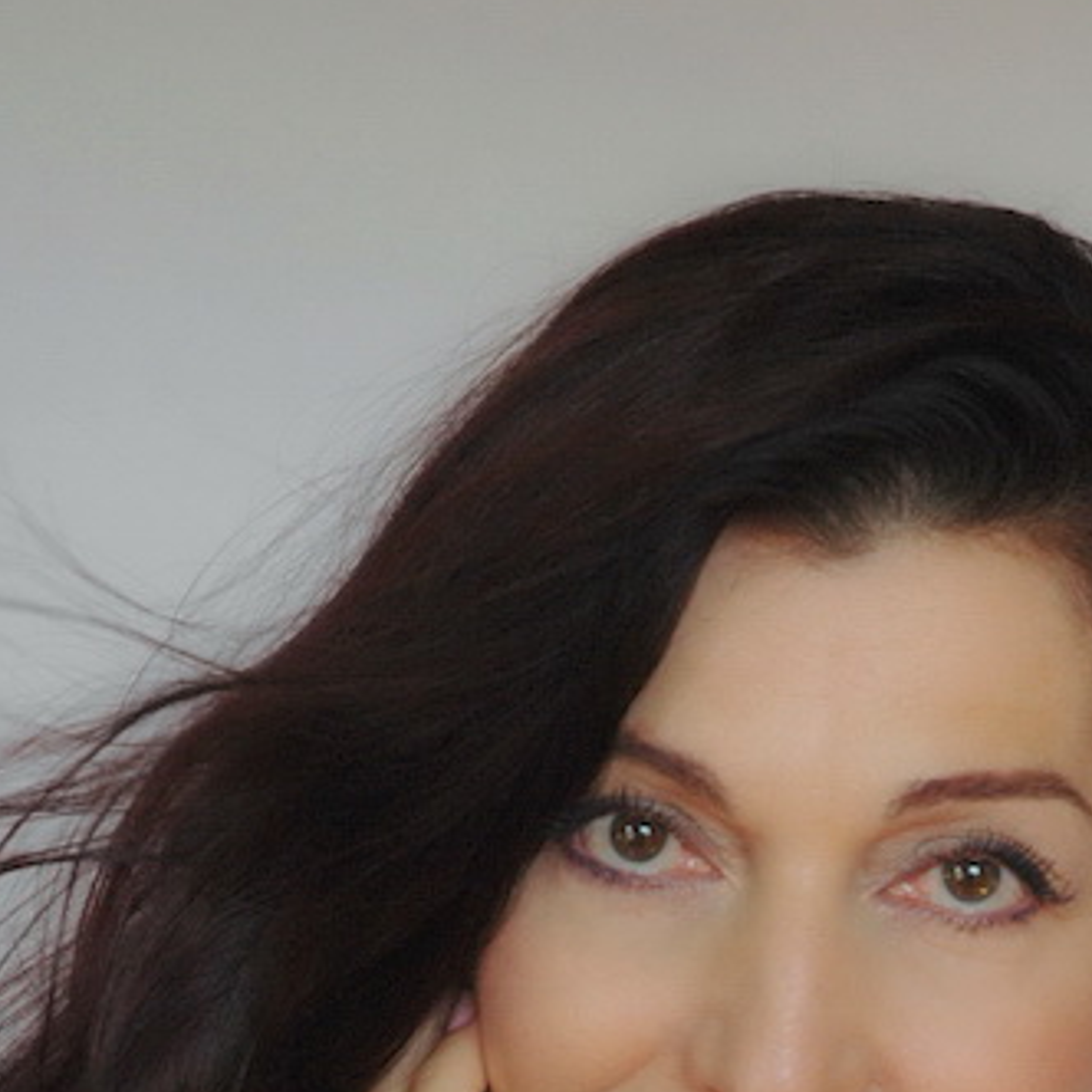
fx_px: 6033
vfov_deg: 10.2
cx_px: 704
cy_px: 1158
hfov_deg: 10.3
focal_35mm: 169
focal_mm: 55
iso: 320
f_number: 5.6
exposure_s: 1/80
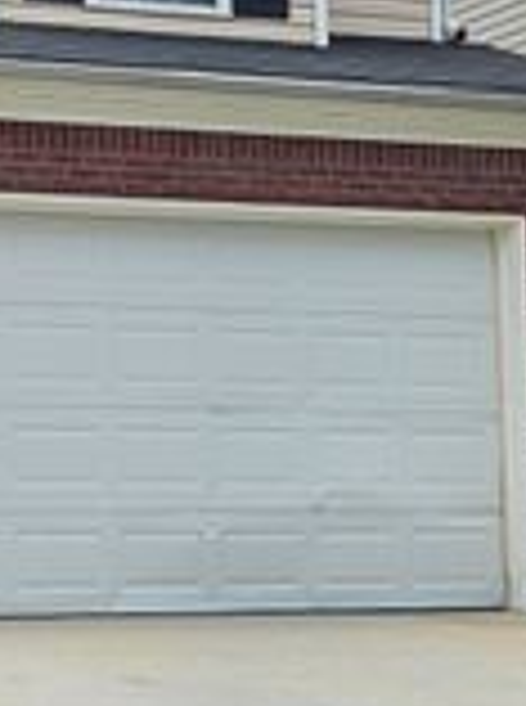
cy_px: 254
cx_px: -189
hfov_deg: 14.3
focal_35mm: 98
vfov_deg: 20.0
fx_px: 1994
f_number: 1.8
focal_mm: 5.4
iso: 25
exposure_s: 1/4279
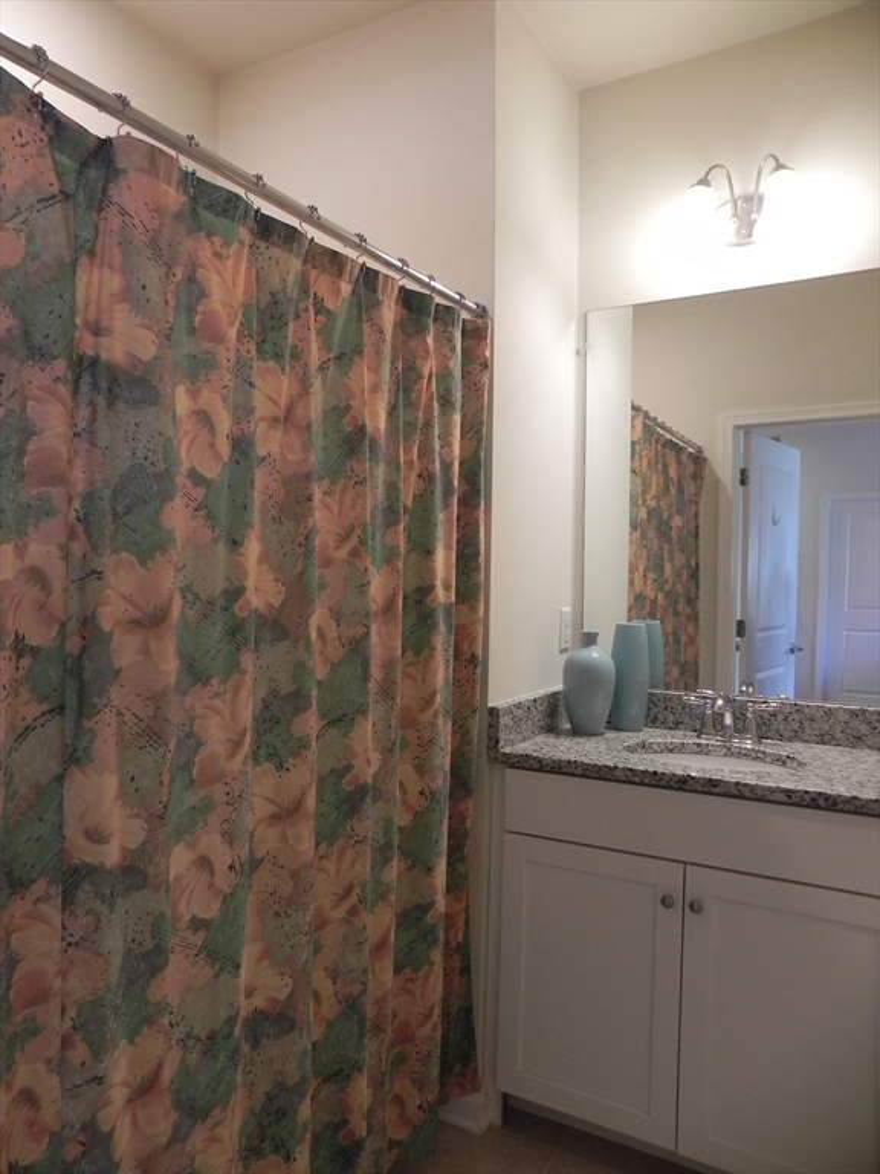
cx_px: 440
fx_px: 881
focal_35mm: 26
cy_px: 587
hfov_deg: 53.1
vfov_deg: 67.3
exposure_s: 1/31.7
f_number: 2.8
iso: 160
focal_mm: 4.6
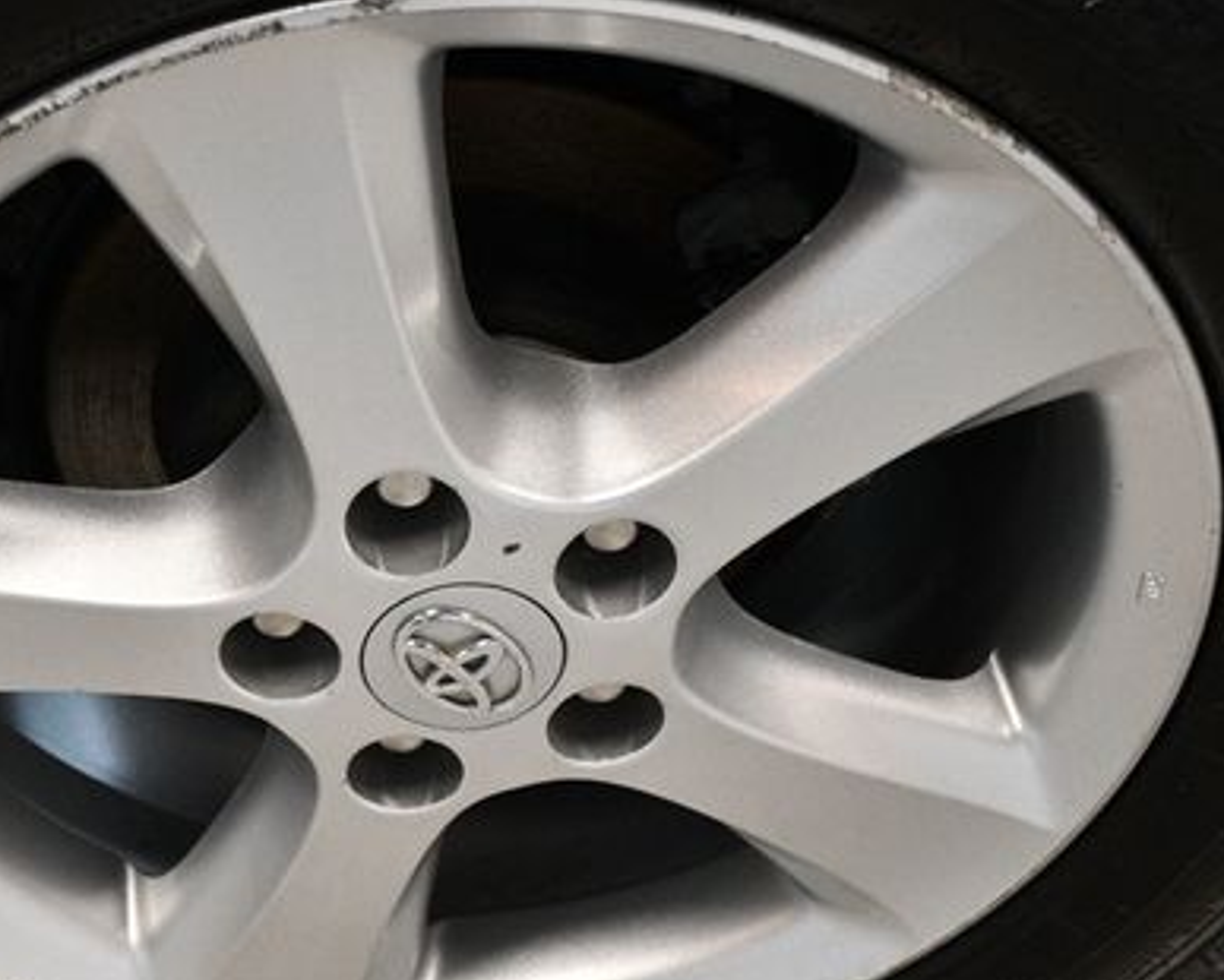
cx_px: 338
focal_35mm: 93
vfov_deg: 16.5
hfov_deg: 20.5
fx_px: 3371
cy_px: 563
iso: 2800
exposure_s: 1/125
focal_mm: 40
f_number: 4.5
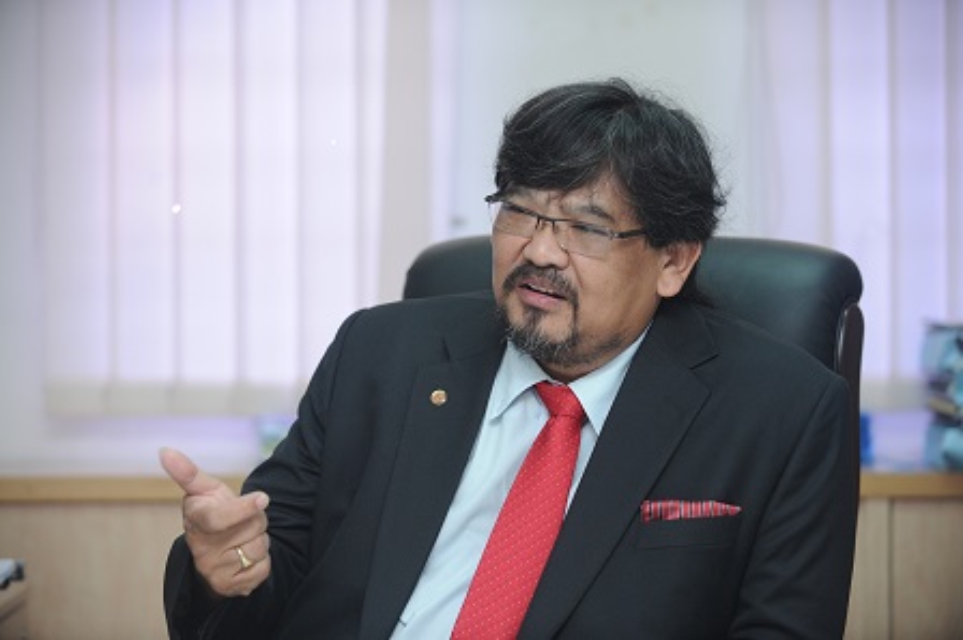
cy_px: 320
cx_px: 482
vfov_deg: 13.9
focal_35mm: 98
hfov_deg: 20.8
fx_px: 2619
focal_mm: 98
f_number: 3.5
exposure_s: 1/250
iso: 1600
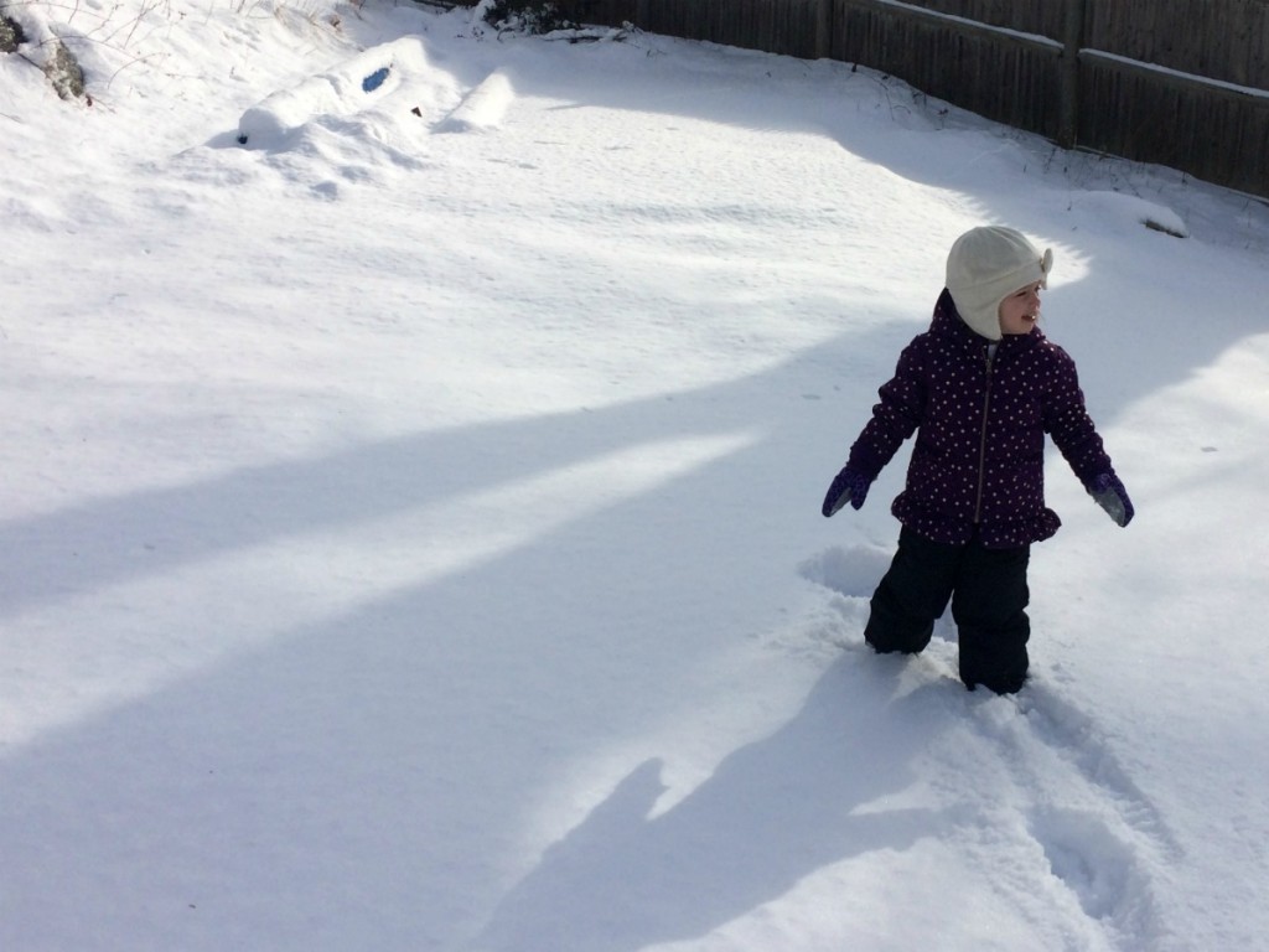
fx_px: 1063
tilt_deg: -17.3
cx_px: 634
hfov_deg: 61.7
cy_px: 476
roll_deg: +0.6
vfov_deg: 48.2
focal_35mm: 29
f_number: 2.2
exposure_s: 1/3425
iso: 32
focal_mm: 4.15
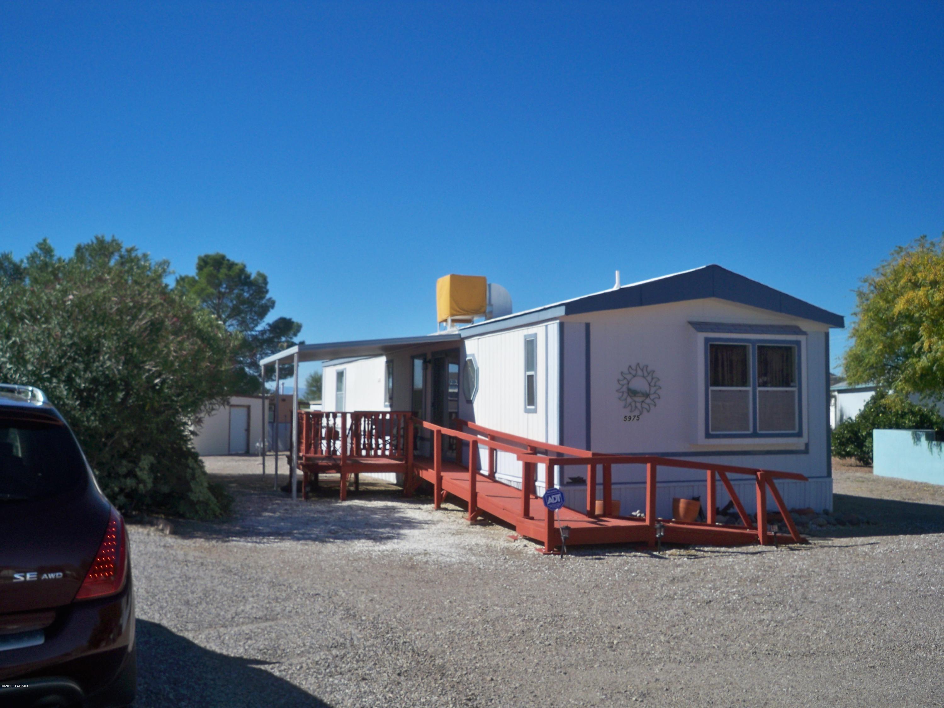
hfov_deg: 52.6
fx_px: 954
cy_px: 354
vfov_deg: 40.7
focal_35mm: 35
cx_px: 472
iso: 80
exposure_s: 1/500
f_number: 4.7
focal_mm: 6.3
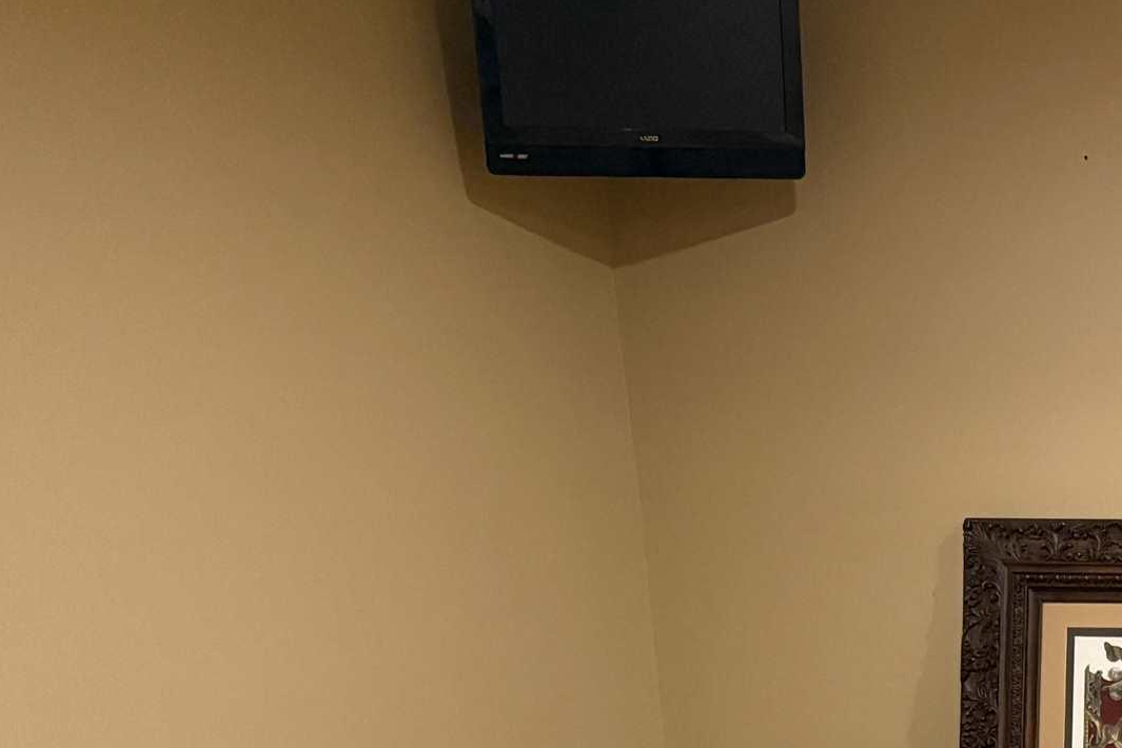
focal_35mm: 72
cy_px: 908
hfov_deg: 24.3
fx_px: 2244
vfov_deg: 18.0
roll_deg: +0.4
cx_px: 1484
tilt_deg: -10.9
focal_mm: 6.76
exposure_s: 1/60
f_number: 1.78
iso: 800
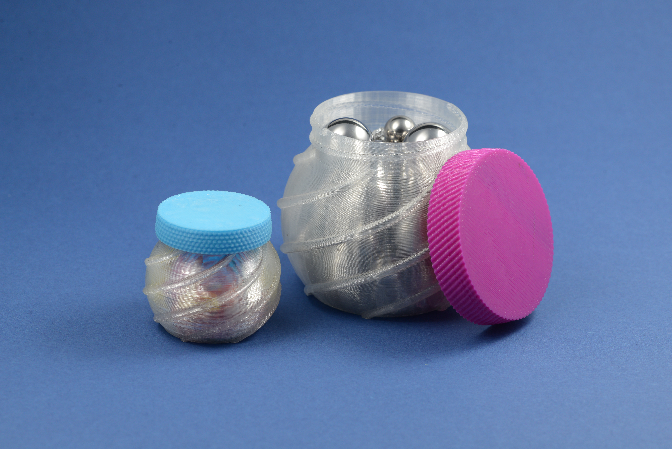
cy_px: 225
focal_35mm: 106
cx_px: 339
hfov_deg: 19.3
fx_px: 1979
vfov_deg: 12.9
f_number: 16
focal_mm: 105
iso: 320
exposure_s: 1/160
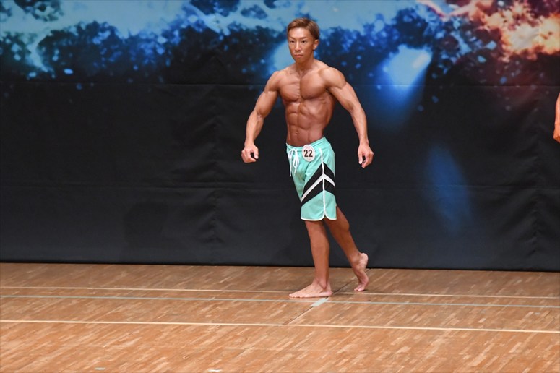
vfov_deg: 4.8
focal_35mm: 285
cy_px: 186
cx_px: 280
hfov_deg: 7.2
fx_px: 4431
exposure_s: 1/400
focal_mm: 190
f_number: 5.6
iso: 8000
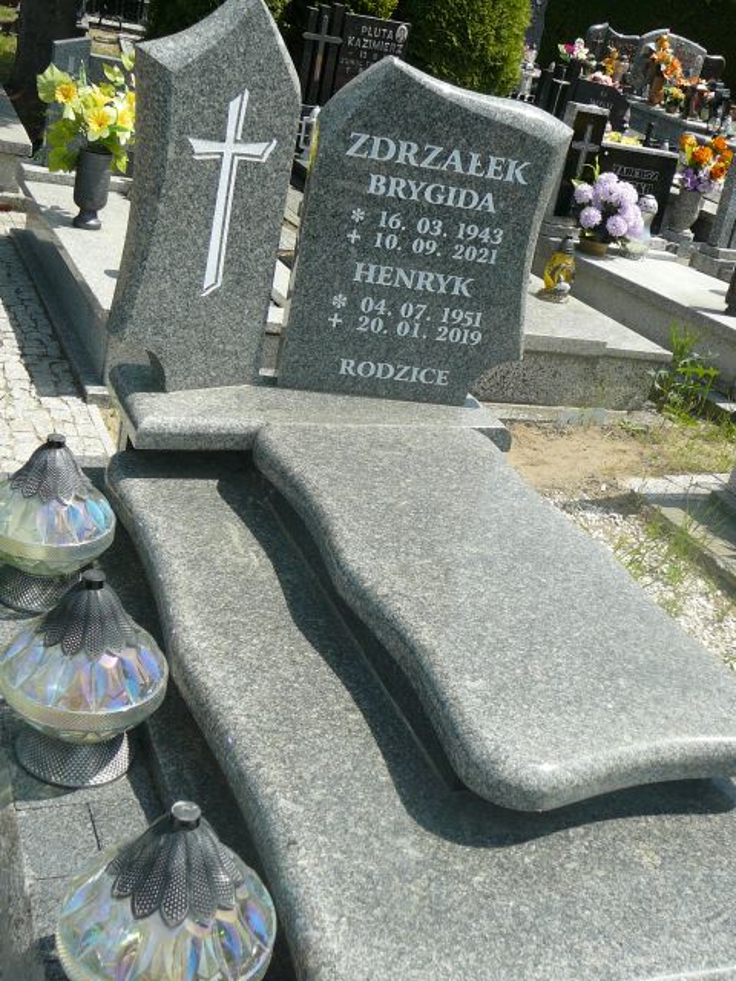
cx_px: 368
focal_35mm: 41
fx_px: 1162
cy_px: 490
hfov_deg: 35.1
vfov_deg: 45.8
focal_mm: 6.1
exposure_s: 1/800
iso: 80
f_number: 3.1
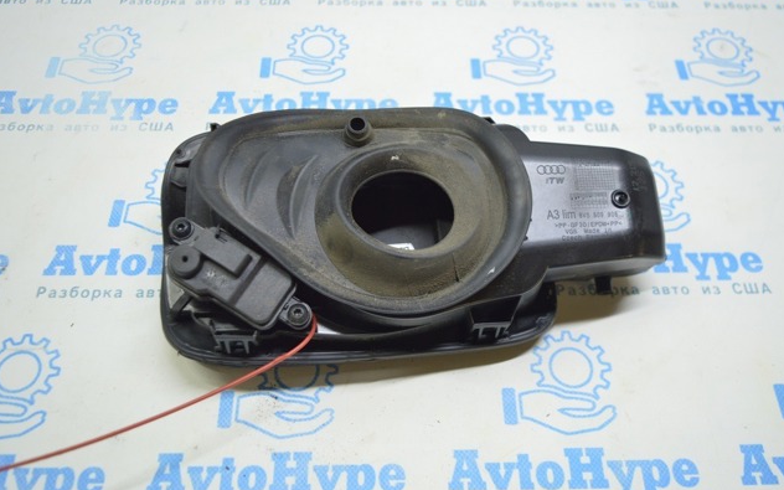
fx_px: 726
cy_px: 231
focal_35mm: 34
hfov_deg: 56.7
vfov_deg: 37.3
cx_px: 394
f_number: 3.8
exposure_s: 1/40
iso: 400
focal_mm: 22
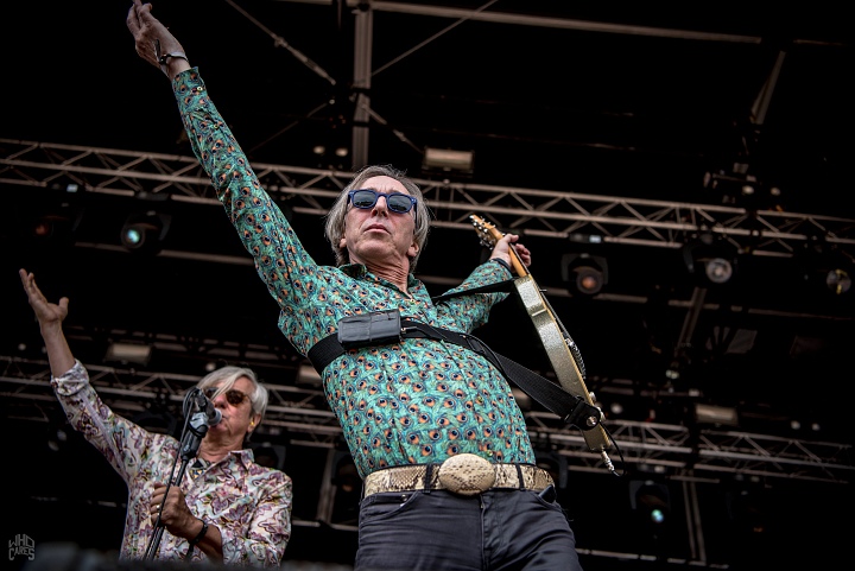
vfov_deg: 36.9
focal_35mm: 36
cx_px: 428
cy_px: 286
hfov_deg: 53.1
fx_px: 855
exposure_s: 1/320
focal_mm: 36
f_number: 3.2
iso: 125
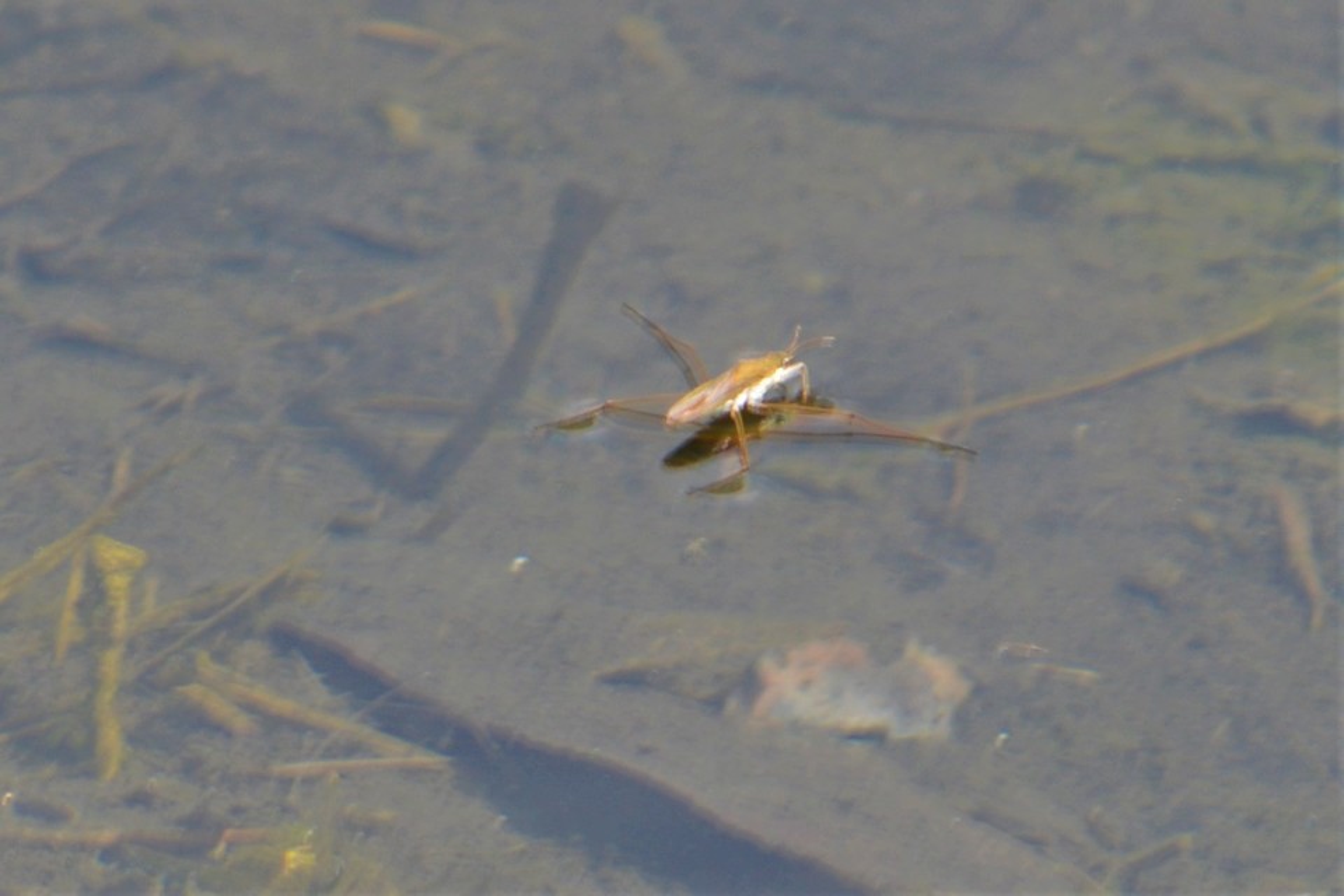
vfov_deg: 3.1
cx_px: 672
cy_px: 448
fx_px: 16799
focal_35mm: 450
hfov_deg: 4.6
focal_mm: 300
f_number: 8
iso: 125
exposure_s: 1/125
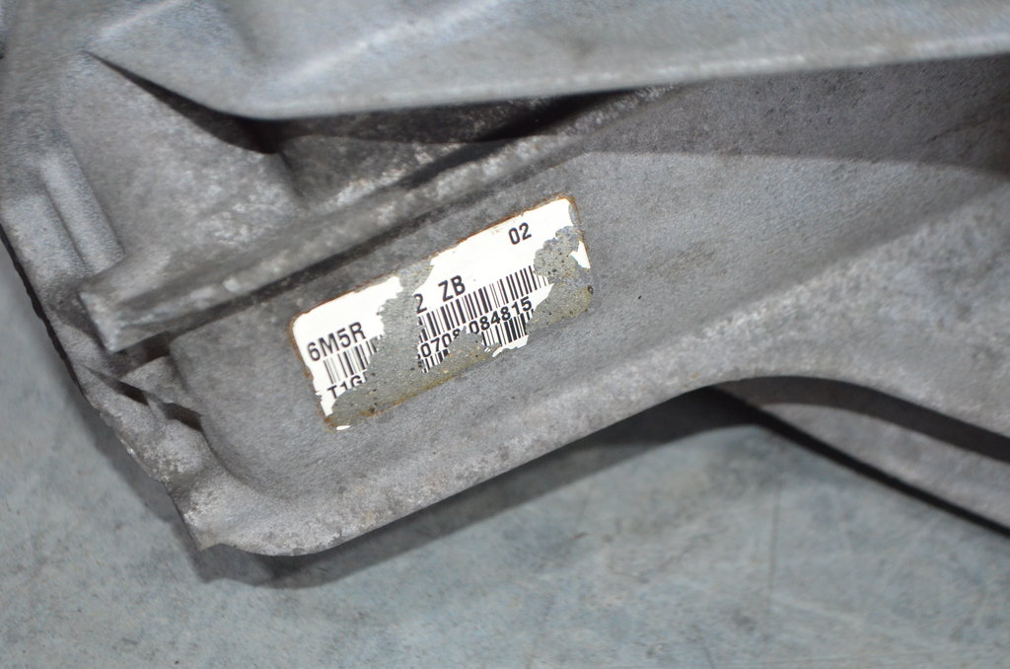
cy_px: 334
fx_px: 2310
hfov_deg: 24.7
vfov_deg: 16.5
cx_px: 505
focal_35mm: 82
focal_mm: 55
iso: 2500
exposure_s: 1/60
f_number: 5.6
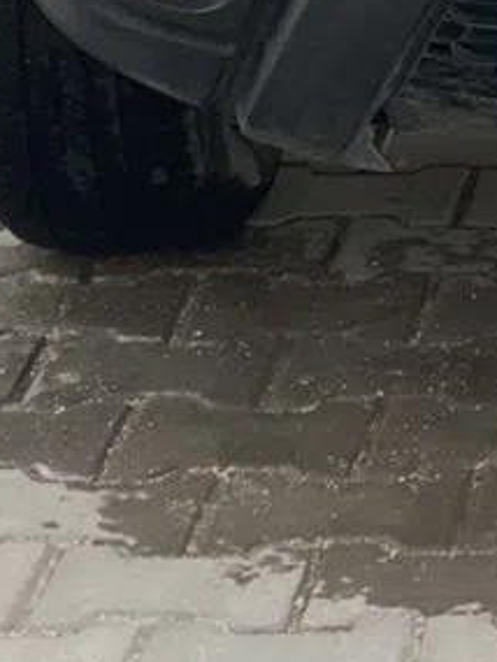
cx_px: 1052
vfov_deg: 7.7
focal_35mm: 249
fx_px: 4763
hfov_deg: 5.8
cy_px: -547
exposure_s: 1/122
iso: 125
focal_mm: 6
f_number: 2
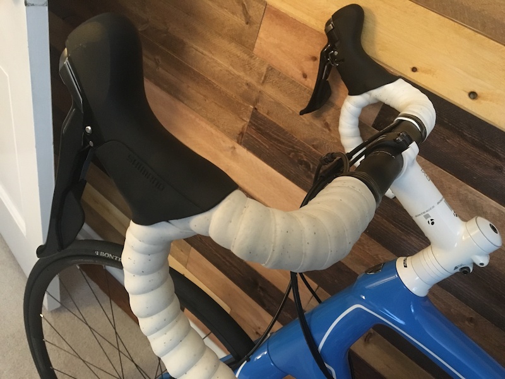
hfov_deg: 61.7
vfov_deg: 48.2
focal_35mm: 29
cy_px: 190
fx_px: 423
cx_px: 252
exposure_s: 1/15
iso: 250
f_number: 2.2
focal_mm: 4.15
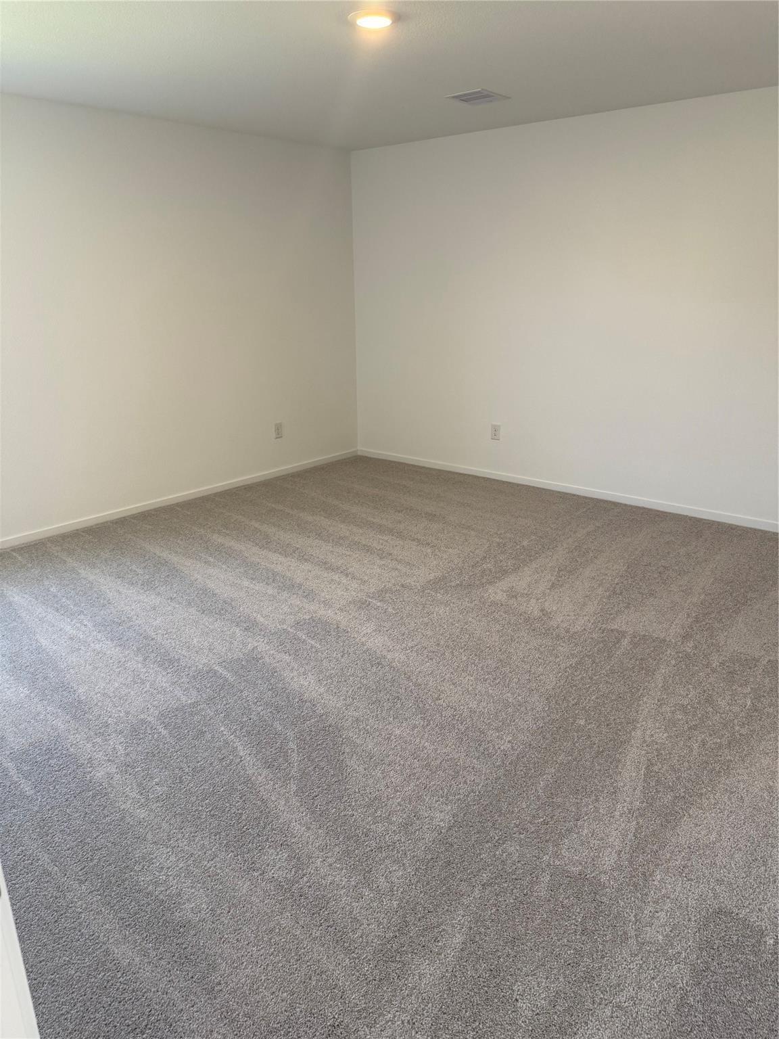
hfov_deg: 56.8
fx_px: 720
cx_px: 390
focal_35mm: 24
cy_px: 520
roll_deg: +0.6
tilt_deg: -17.3
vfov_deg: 71.6
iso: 160
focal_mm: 6.76
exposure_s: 1/120
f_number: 1.78
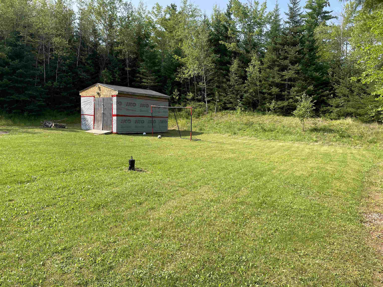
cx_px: 192
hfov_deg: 67.3
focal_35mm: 26
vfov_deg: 53.1
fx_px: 288
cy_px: 144
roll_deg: -0.9
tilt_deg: -5.3
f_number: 1.6
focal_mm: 4.2
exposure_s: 1/1435
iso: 32
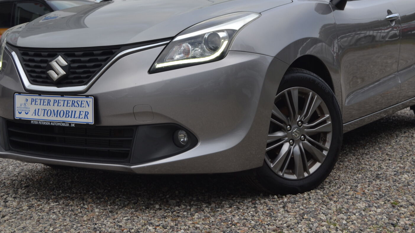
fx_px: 660
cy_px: 46
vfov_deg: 19.8
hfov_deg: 34.9
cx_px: 218
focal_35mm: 60
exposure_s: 1/125
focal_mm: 28
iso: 100
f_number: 5.6
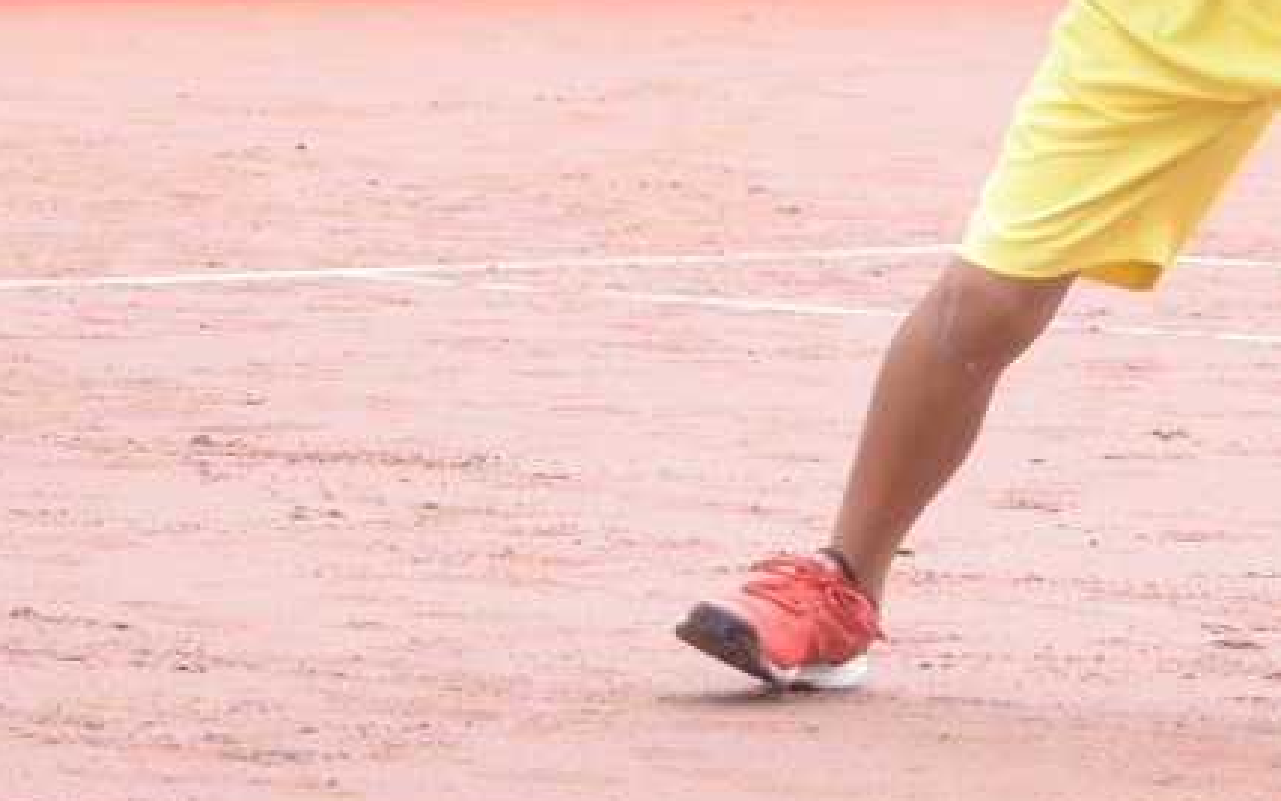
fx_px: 8695
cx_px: 760
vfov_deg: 5.3
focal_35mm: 249
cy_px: -170
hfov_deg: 8.4
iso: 1600
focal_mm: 70
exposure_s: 1/1250
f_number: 4.5
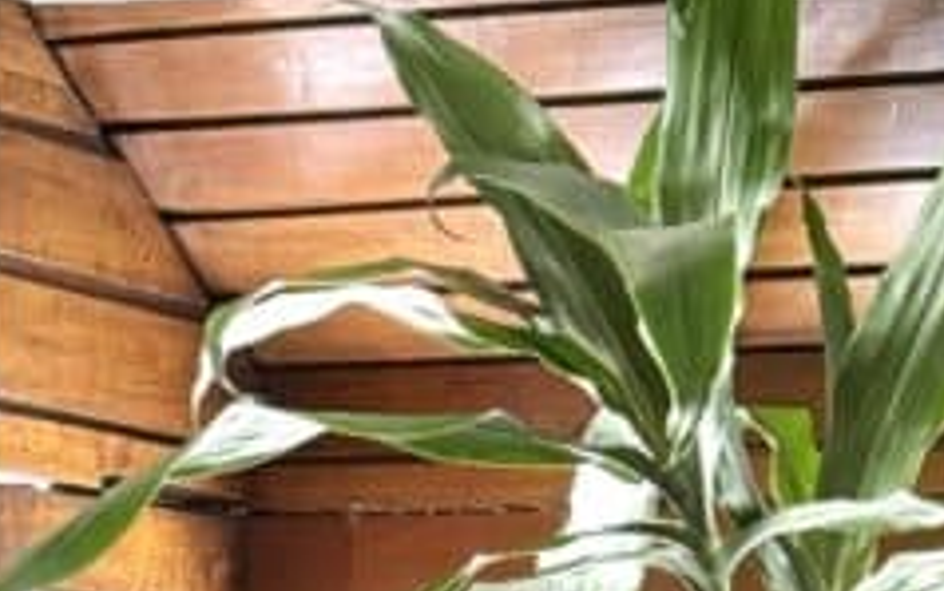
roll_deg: -0.3
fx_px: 5637
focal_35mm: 219
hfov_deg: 9.5
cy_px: 1372
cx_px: -95
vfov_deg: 5.8
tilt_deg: -3.4
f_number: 1.78
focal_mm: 6.76
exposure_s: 1/100
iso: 64
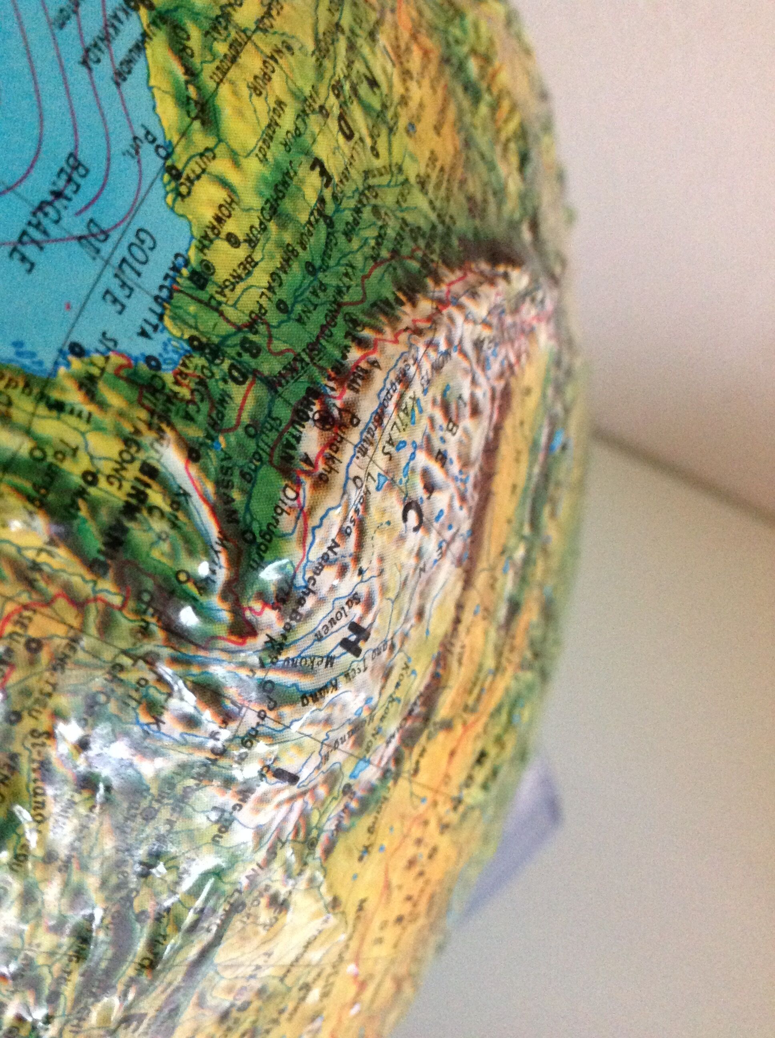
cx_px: 388
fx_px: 1048
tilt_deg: -58.3
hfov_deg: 40.6
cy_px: 519
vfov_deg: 52.7
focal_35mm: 35
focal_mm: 4.28
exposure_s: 1/15
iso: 500
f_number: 2.4
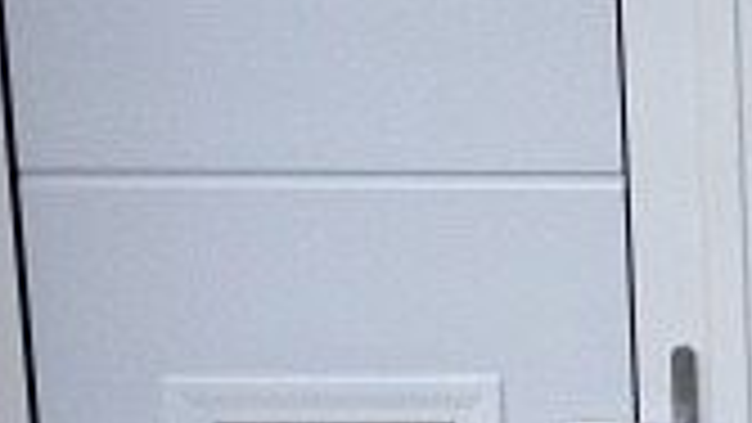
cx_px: 1157
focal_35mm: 146
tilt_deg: -11.7
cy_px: 428
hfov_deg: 13.8
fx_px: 2912
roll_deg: +0.2
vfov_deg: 8.3
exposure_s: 1/1727
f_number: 2.4
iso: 50
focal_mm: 4.28
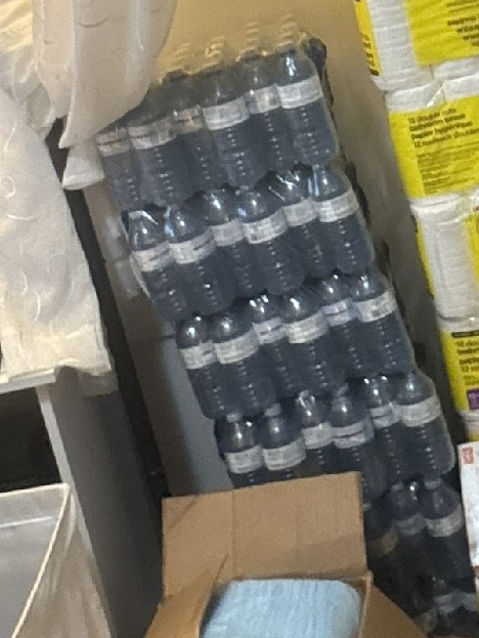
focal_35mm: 77
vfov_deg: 24.9
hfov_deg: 18.7
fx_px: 1419
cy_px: 136
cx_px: 464
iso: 320
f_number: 1.9
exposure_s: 1/40
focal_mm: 2.69
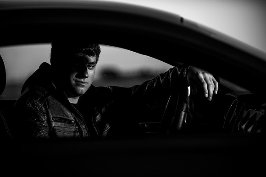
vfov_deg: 11.0
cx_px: 133
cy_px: 88
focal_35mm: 125
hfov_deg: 16.4
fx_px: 924
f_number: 2.8
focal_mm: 125
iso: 200
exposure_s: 1/250
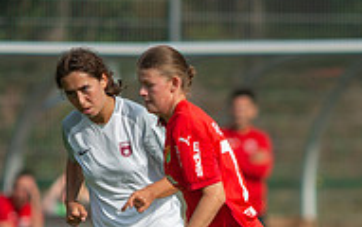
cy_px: 291
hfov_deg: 1.6
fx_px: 12805
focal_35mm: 1296
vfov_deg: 1.0
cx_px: 182
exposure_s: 1/1250
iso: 110
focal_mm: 420
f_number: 4
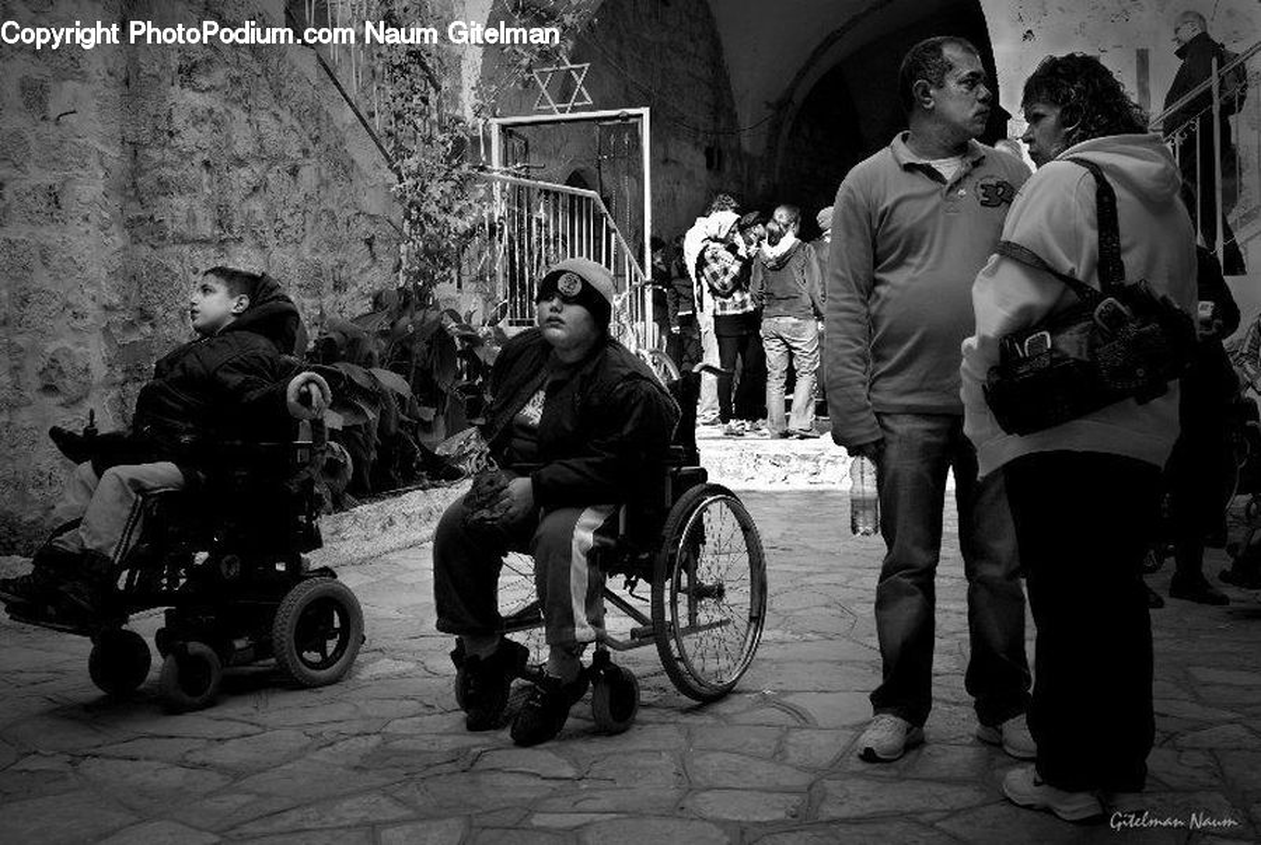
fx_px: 1473
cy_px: 422
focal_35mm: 42
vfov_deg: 32.0
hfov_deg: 46.3
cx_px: 630
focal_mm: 28
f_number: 7.1
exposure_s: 1/200
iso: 200
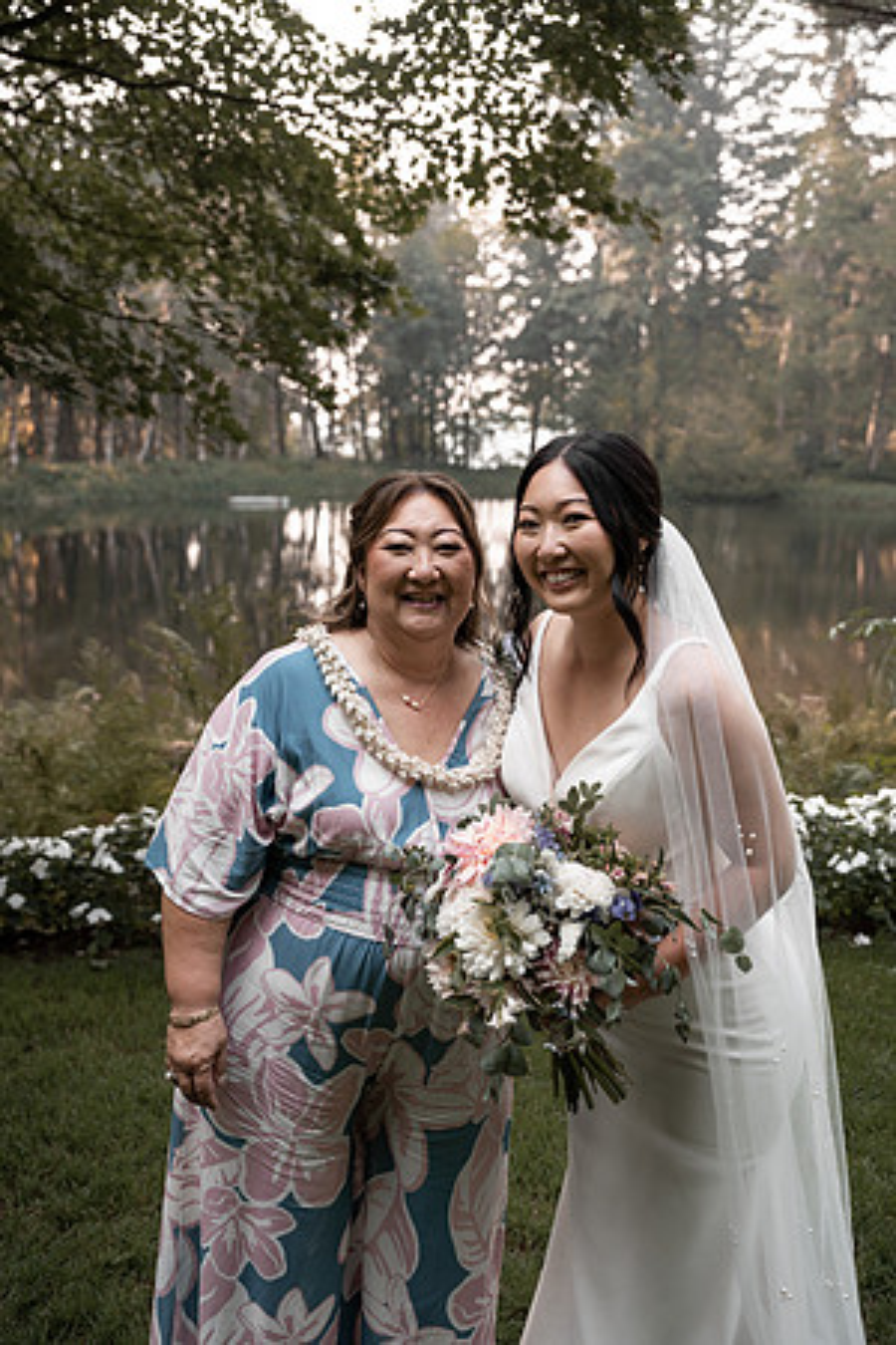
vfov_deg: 55.8
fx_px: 1269
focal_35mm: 34
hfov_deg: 38.9
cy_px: 672
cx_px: 448
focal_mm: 34
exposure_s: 1/320
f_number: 3.5
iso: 200
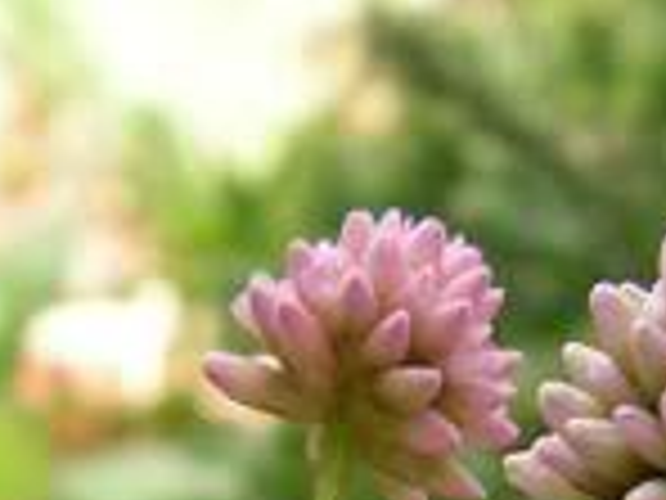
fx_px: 3252
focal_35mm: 169
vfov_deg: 8.3
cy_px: 1023
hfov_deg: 11.6
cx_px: 32
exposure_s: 1/80
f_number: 4.8
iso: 64
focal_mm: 6
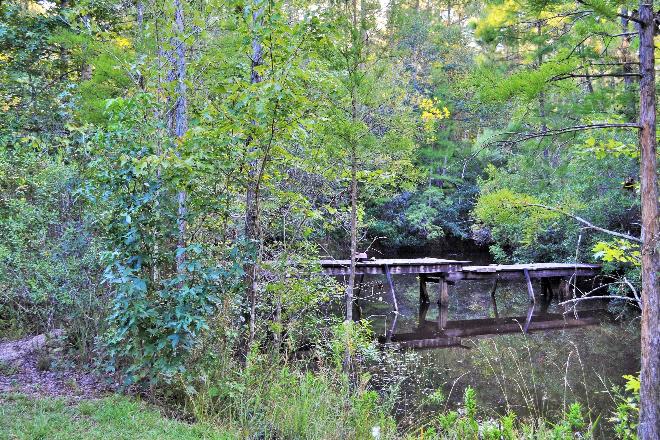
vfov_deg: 33.4
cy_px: 217
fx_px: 733
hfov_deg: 48.5
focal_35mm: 40
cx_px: 328
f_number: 4.5
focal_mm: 26
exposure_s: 1/80
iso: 400
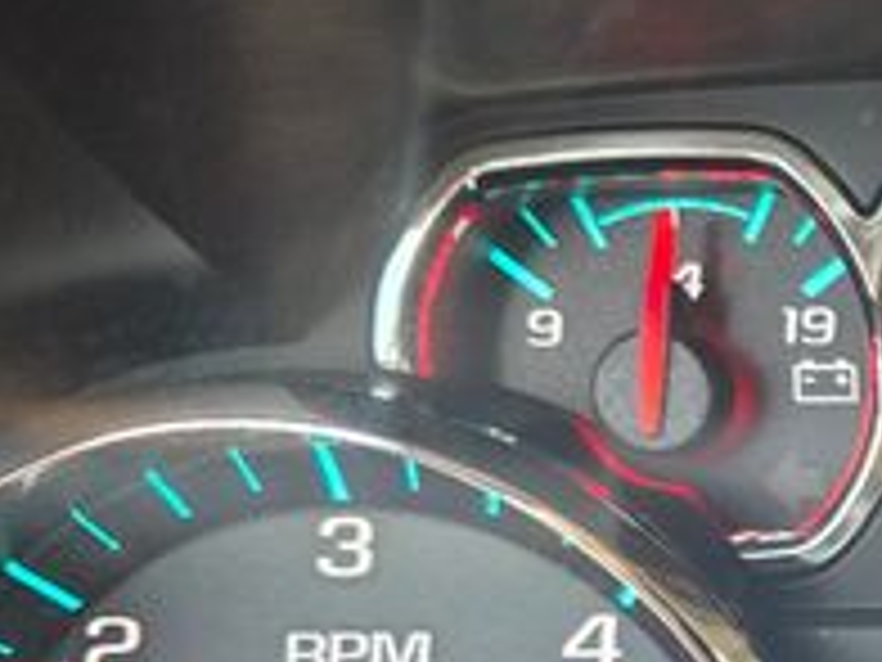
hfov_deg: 22.0
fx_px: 1911
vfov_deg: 18.8
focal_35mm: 75
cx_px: 1282
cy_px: 739
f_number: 1.7
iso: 500
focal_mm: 6.3
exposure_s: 1/120
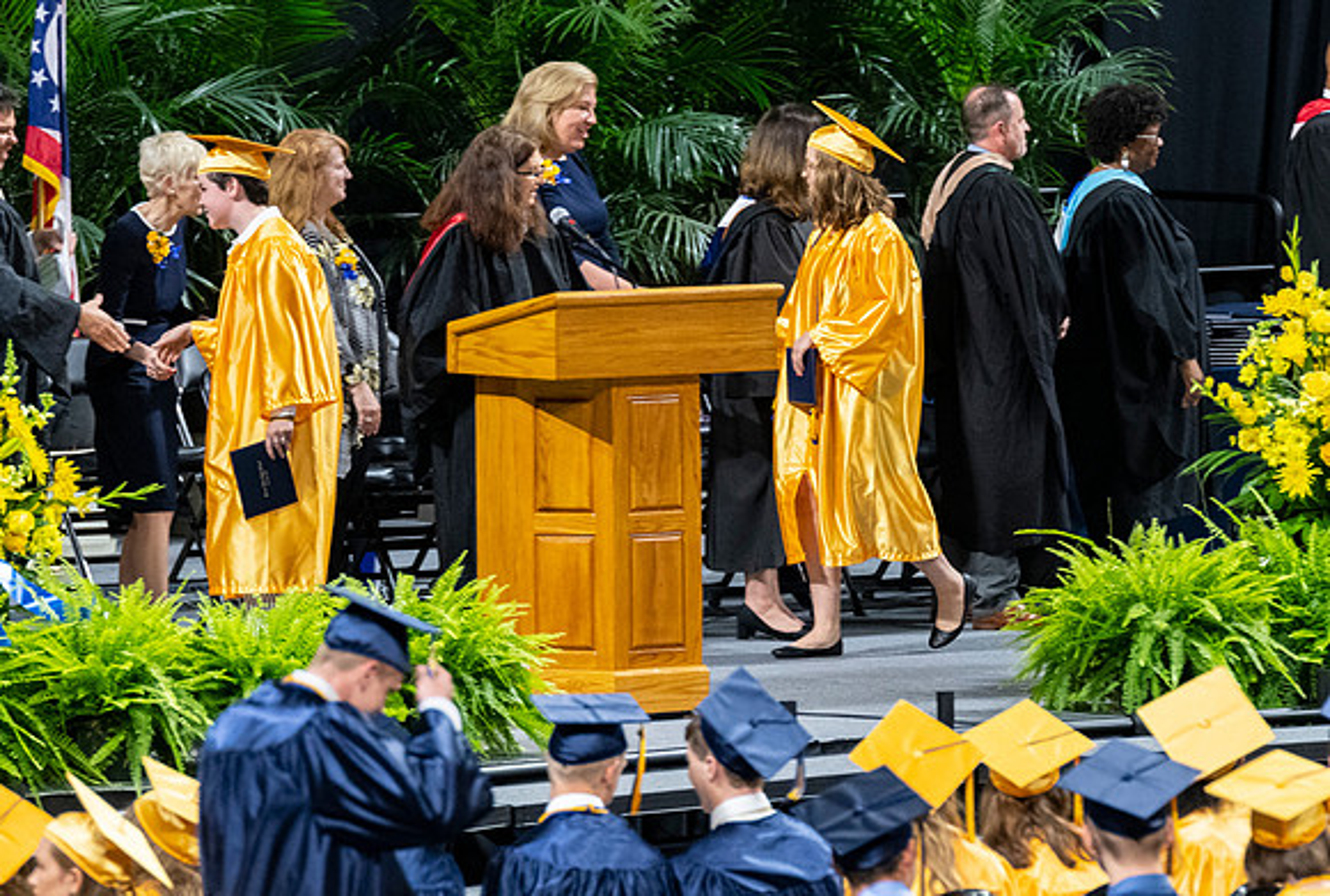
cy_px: 455
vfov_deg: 4.1
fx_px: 12506
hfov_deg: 6.1
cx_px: 832
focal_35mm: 337
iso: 2000
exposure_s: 1/200
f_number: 4
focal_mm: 190
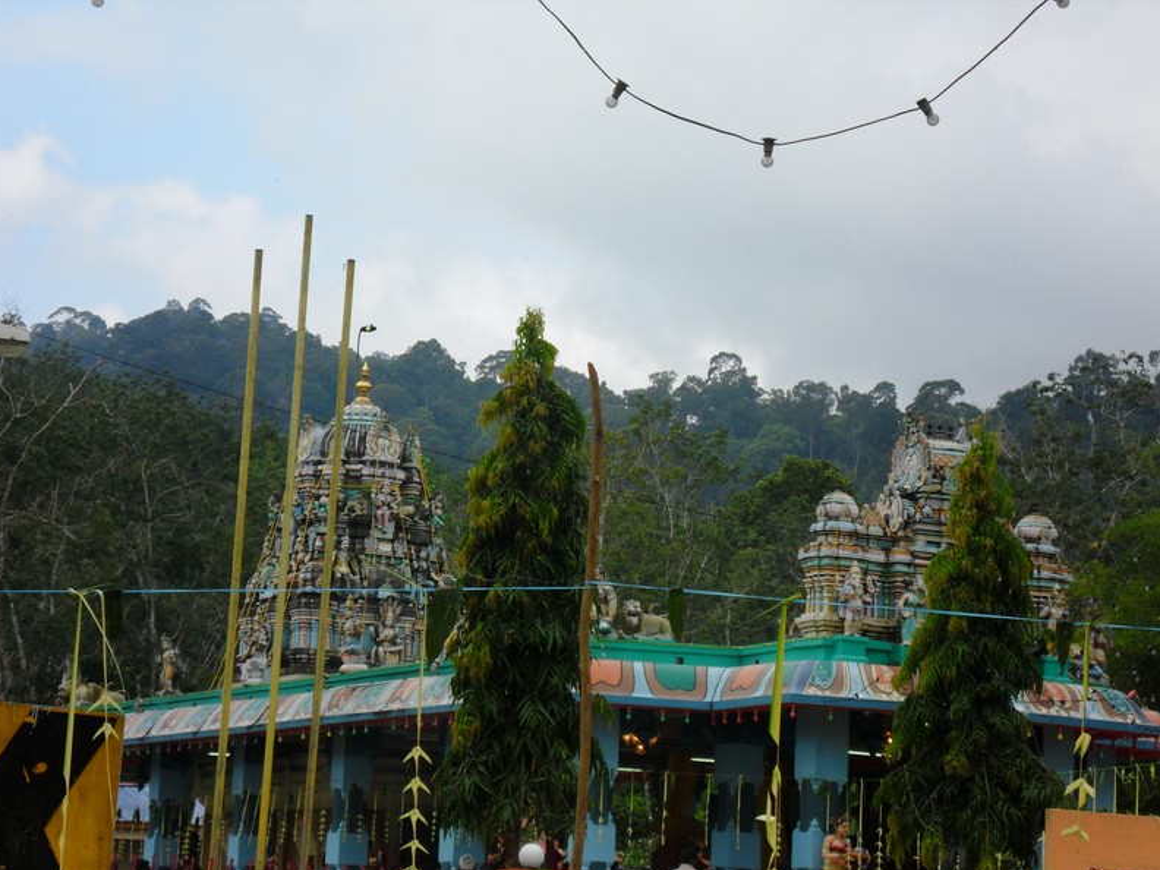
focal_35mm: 106
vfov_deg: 14.0
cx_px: 576
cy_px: 438
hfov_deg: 18.5
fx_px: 3552
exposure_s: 1/180
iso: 80
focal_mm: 18.9
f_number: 5.8
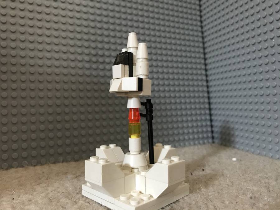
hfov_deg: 63.4
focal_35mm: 28
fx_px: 226
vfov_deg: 49.7
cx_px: 140
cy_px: 105
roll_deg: +1.0
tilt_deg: -1.3
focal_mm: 3.99
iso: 100
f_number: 1.8
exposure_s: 1/6
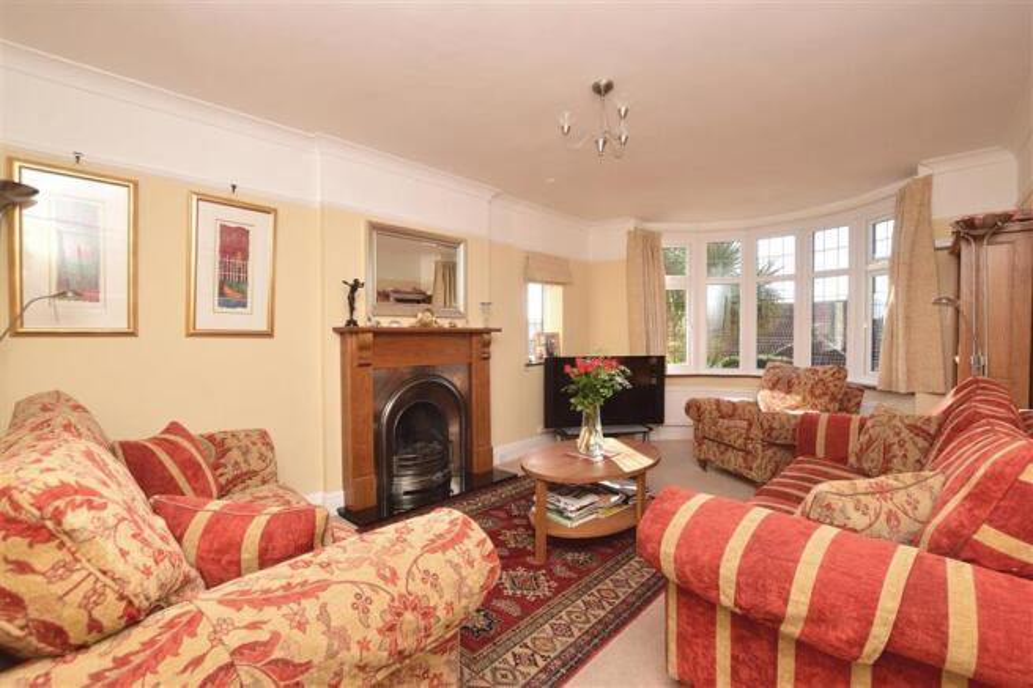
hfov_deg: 100.4
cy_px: 344
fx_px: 430
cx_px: 516
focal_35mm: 15
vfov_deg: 77.3
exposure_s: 1/200
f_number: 10
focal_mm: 10
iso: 400
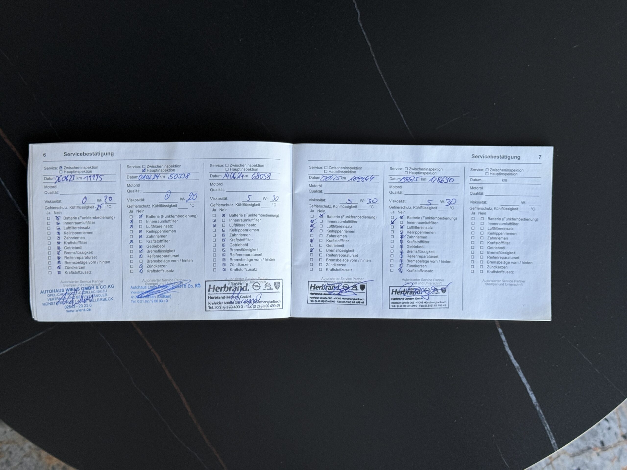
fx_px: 869
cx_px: 314
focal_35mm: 48
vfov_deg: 30.3
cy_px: 235
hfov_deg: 39.7
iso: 100
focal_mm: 6.76
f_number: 1.78
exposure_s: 1/64
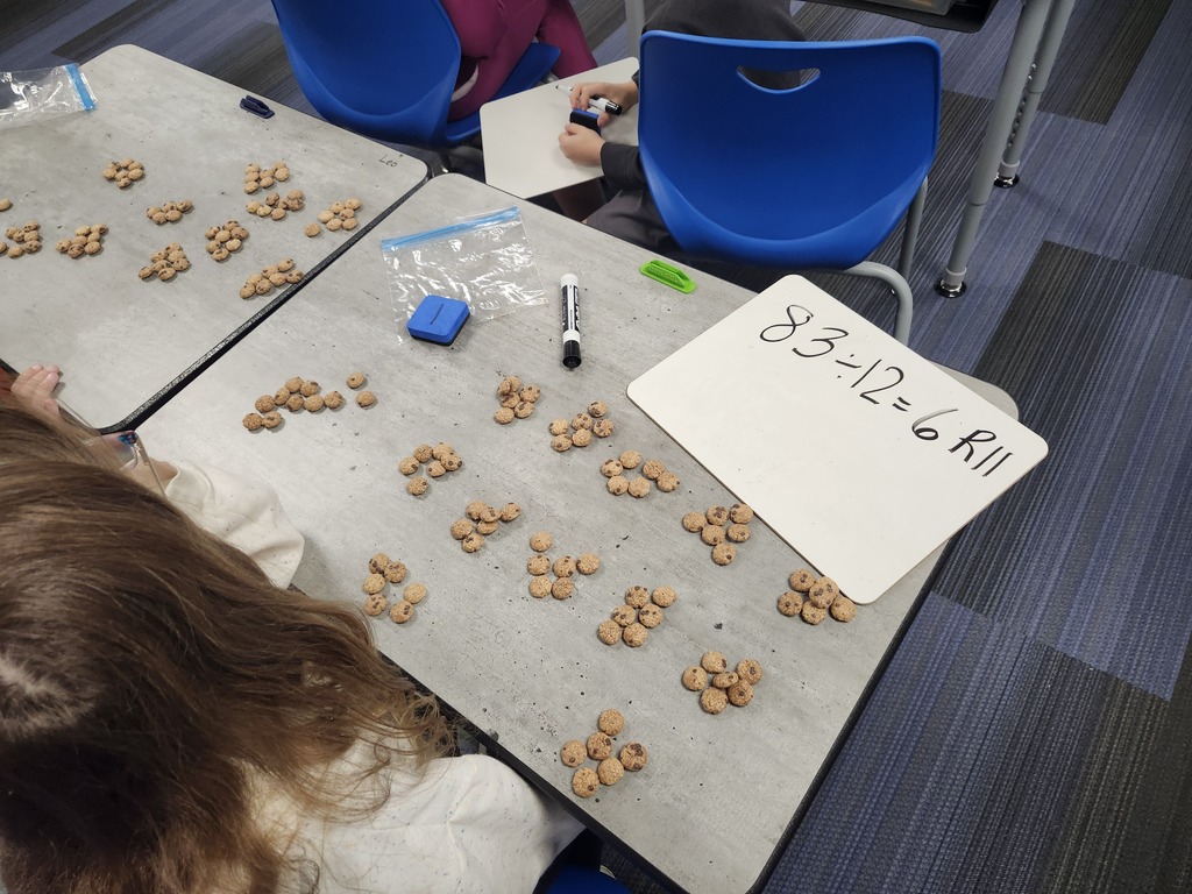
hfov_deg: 73.9
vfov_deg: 58.9
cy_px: 447
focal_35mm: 23
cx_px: 596
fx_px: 792
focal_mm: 5.54
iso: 250
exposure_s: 1/120
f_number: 1.8
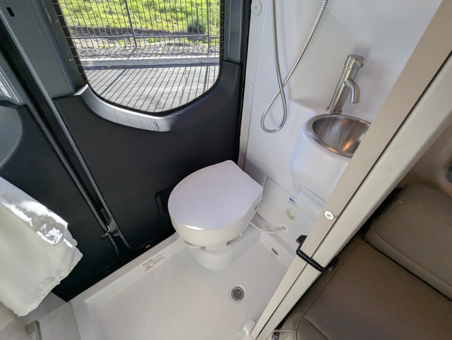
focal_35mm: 16
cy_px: 170
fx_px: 209
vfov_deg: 78.2
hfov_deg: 94.4
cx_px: 226
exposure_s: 1/314
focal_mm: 2.35
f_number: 2.2
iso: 220
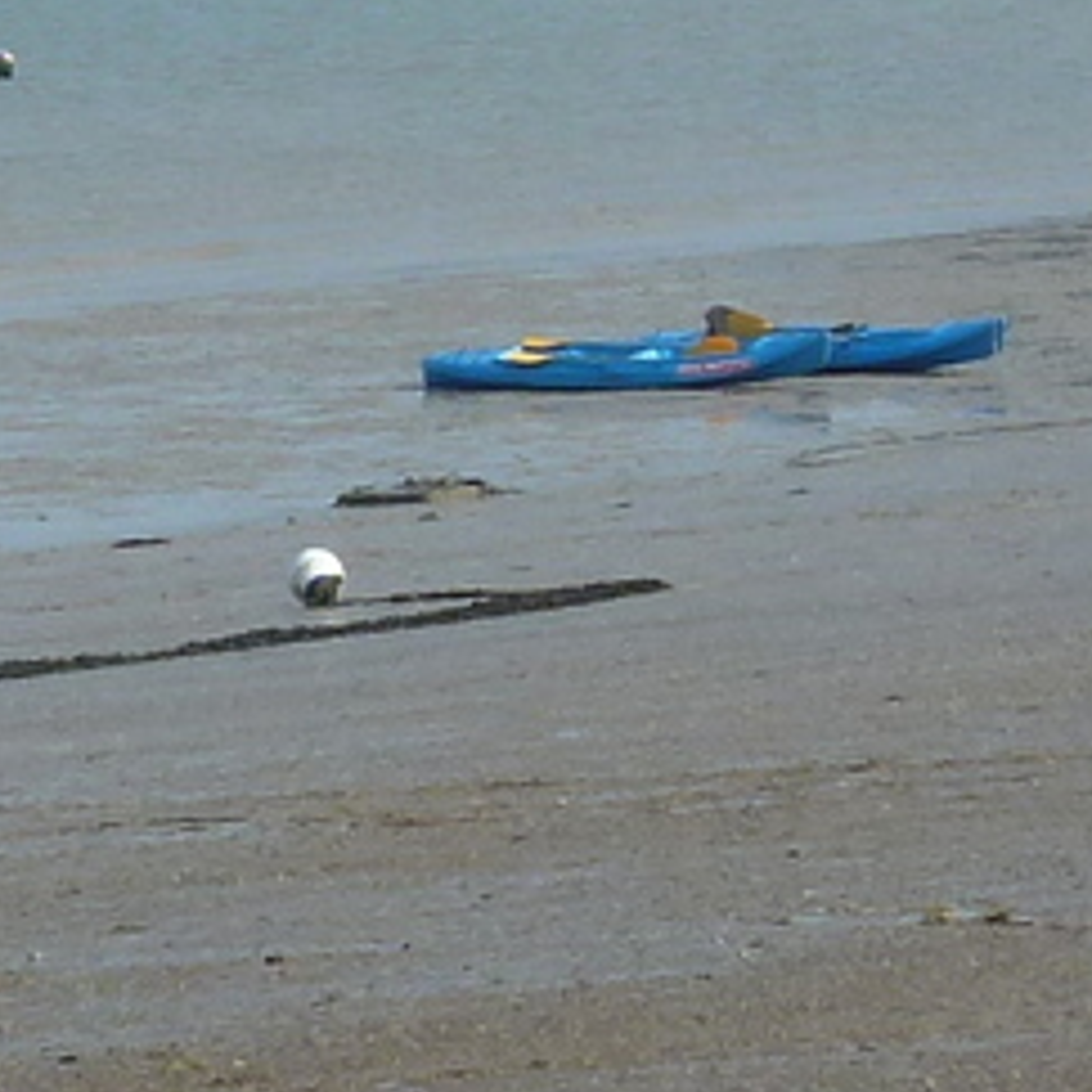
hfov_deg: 2.7
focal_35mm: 645
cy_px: -625
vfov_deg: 2.7
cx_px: 1537
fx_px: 23020
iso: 80
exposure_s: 1/500
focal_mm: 18.2
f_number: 5
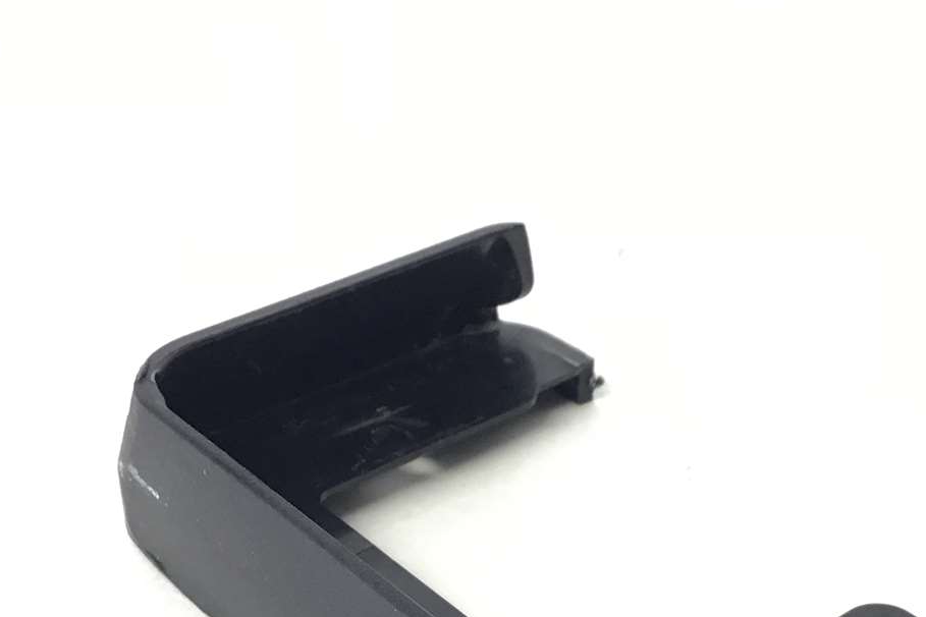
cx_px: 604
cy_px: 611
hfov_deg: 33.7
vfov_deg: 22.2
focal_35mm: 59
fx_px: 1517
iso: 40
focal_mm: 3.3
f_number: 2.4
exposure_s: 1/33
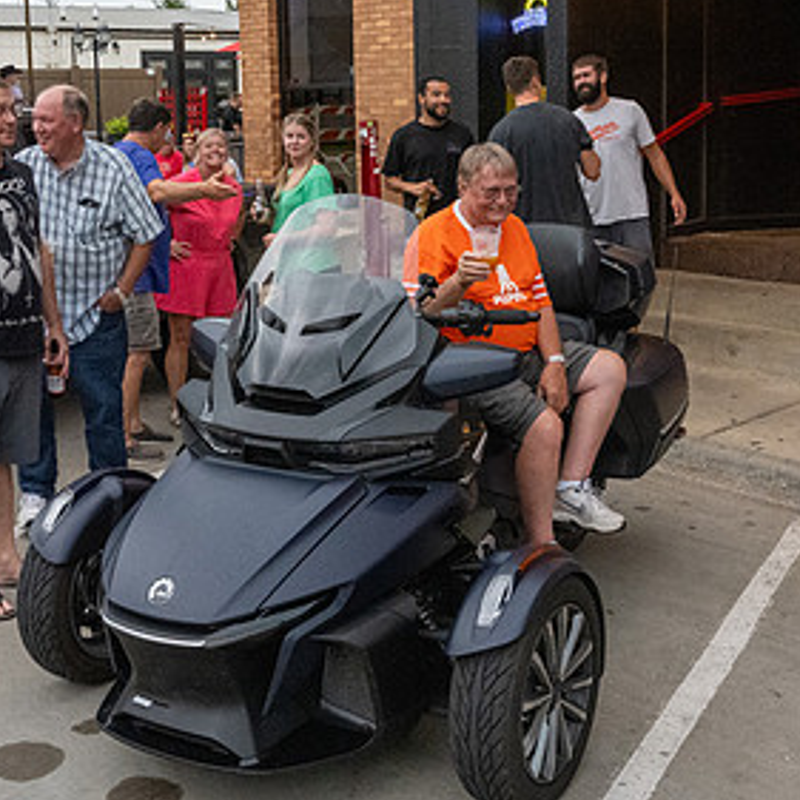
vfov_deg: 34.2
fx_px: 1281
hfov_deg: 34.7
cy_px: 233
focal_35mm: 49
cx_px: 389
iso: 6400
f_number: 8
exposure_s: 1/200
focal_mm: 24
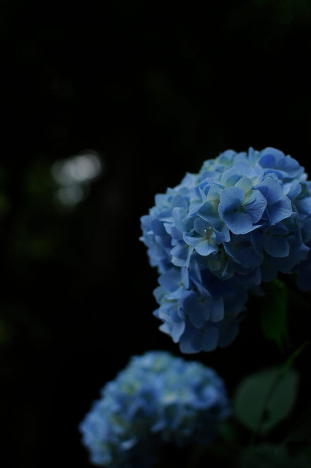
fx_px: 682
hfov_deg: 25.7
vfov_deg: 37.9
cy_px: 234
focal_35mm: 52
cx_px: 156
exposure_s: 1/2000
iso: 200
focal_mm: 35
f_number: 2.8
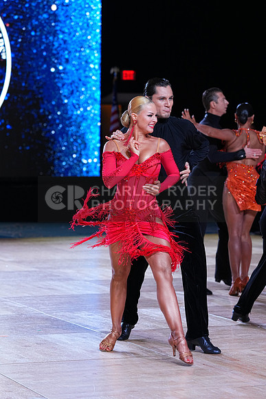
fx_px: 1384
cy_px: 200
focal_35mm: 125
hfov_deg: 11.0
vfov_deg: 16.4
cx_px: 133
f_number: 4
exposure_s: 1/500
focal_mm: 125
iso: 1600
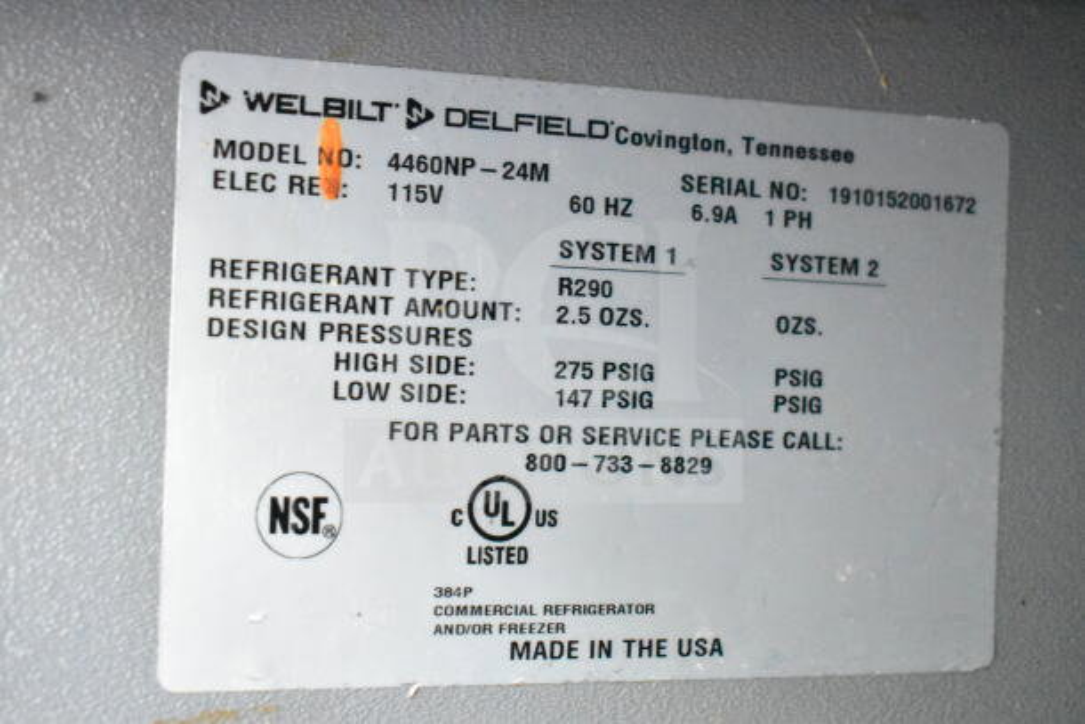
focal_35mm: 57
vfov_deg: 23.8
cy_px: 362
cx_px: 542
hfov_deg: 35.0
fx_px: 1718
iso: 20000
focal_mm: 38
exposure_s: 1/60
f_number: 4.8
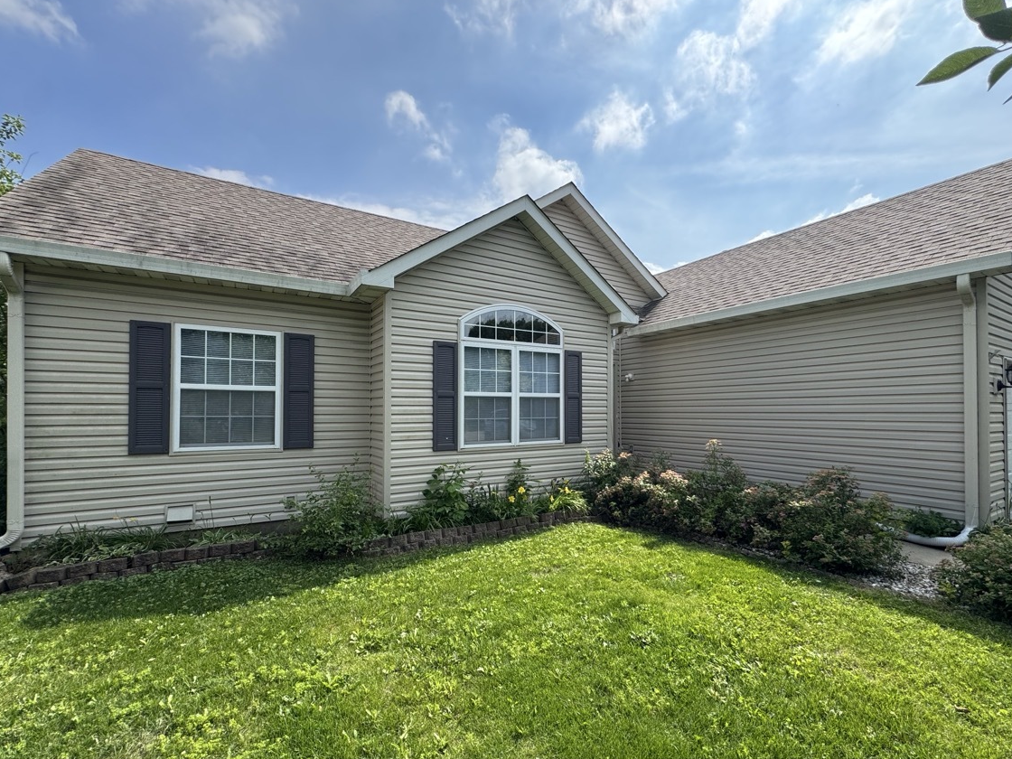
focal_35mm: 16
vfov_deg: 78.0
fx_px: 468
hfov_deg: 94.4
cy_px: 408
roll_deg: +0.1
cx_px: 532
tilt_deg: +0.0
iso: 40
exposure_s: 1/840
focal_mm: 2.22
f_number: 2.2
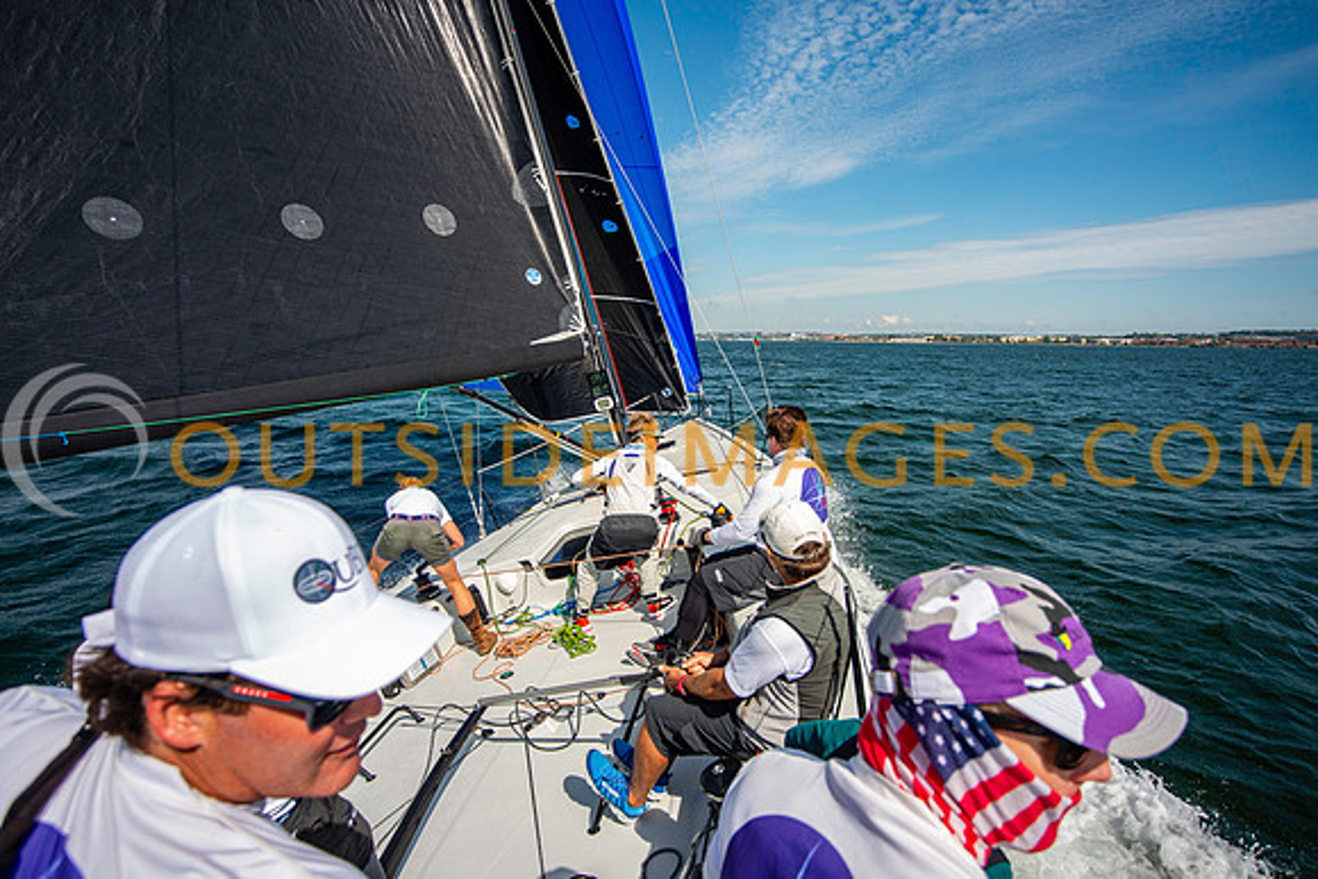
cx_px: 659
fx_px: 662
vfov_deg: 67.2
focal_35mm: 18
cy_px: 440
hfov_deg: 89.8
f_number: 5
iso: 320
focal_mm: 15
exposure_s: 1/2500
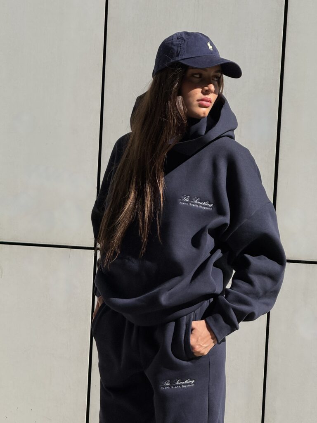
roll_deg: -2.8
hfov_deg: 12.3
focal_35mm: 120
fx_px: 1465
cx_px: 158
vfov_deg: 16.4
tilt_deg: -3.0
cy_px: 212
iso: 40
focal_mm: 15.66
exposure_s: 1/3344
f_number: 2.8
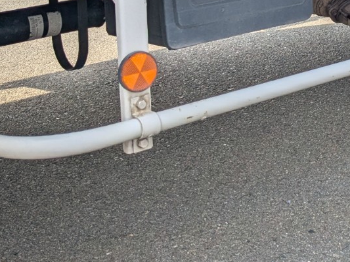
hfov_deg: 22.3
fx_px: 819
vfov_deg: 17.5
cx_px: 418
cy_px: -35
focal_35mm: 81
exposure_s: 1/975
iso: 39
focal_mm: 4.38
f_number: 1.73
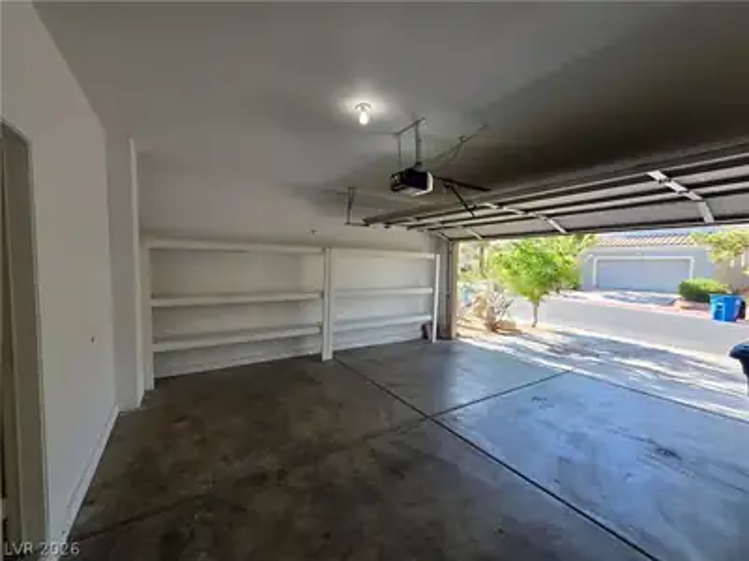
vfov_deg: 89.9
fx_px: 281
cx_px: 374
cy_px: 280
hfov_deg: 106.2
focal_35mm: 13
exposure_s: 1/120
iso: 25
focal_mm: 2.2
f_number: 1.9
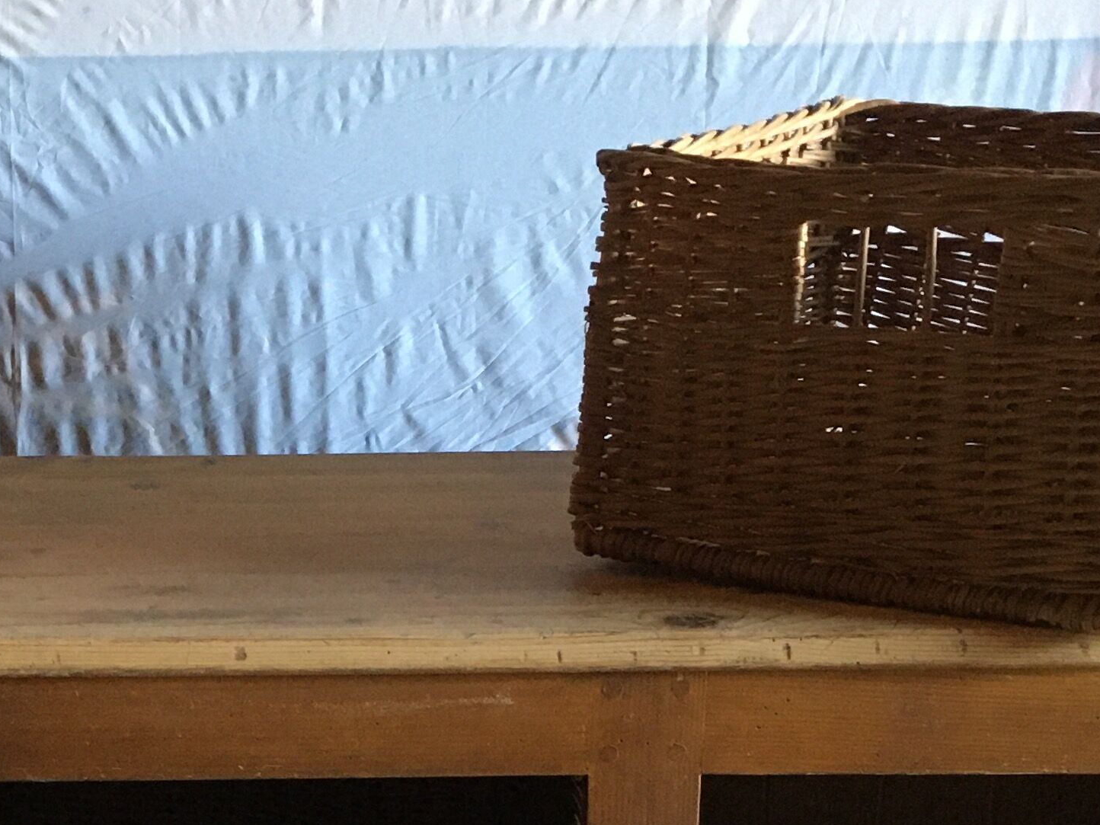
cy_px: 1017
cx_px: 286
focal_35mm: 81
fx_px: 2574
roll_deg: +1.4
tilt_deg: -21.9
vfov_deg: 17.3
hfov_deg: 23.9
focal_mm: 4.15
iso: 200
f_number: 2.2
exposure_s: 1/25
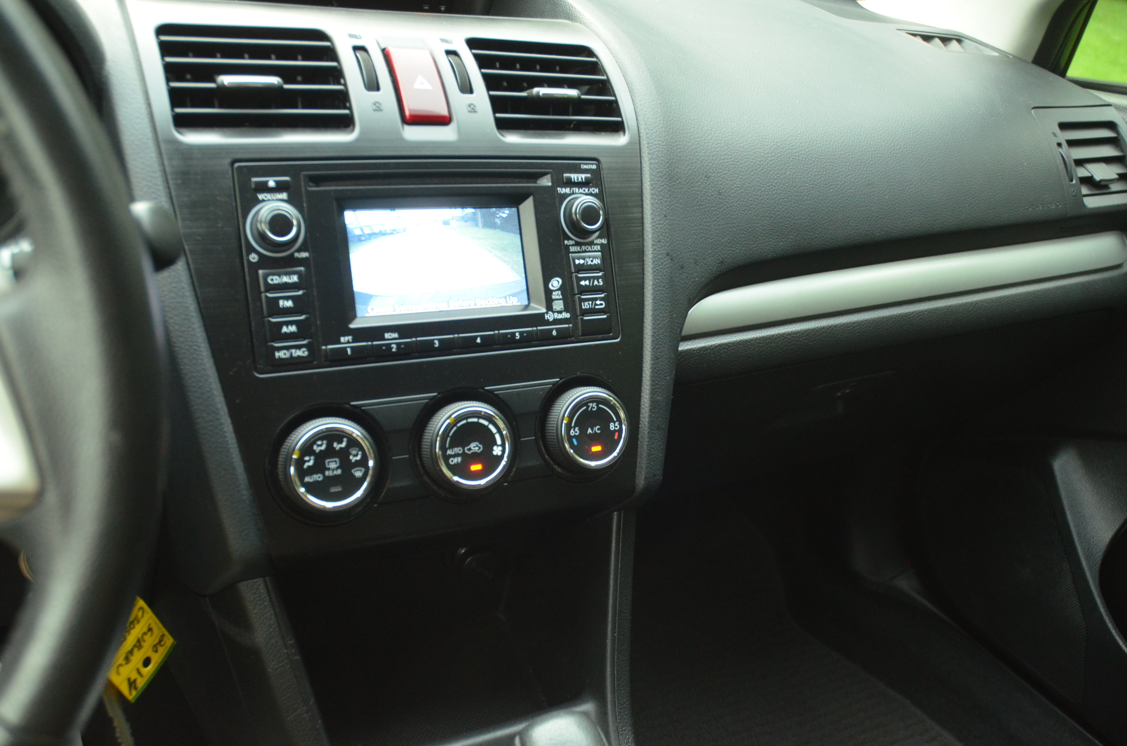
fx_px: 1031
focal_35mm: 33
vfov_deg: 39.8
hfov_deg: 57.3
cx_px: 564
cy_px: 373
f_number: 3.5
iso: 1800
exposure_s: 1/30
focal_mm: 22
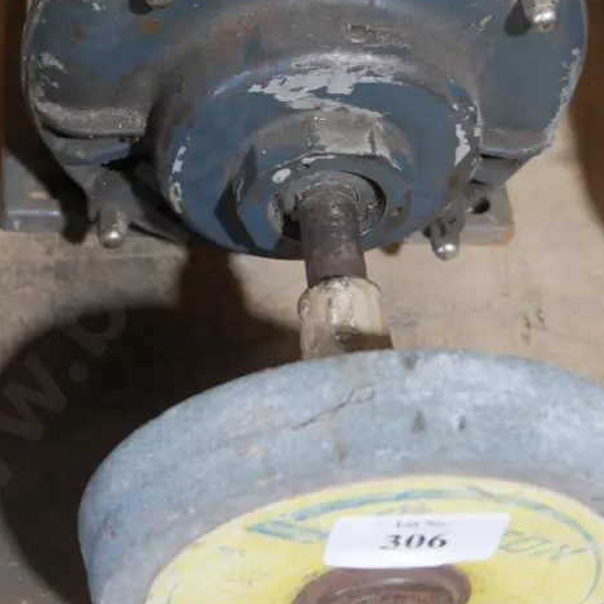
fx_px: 1619
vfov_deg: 20.7
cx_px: 290
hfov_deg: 21.1
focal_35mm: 82
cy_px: 55
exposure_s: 1/60
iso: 1000
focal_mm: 21
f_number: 4.6
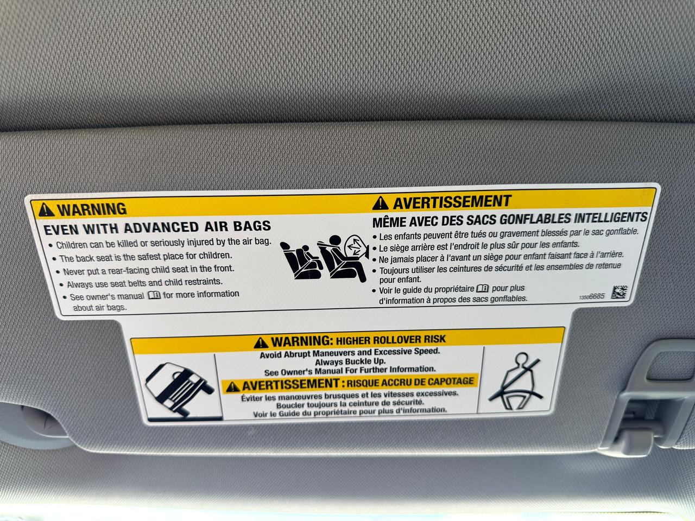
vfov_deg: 56.8
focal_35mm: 24
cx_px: 348
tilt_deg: +47.5
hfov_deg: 71.6
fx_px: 482
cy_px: 260
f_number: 1.78
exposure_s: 1/121
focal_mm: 6.76
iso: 125
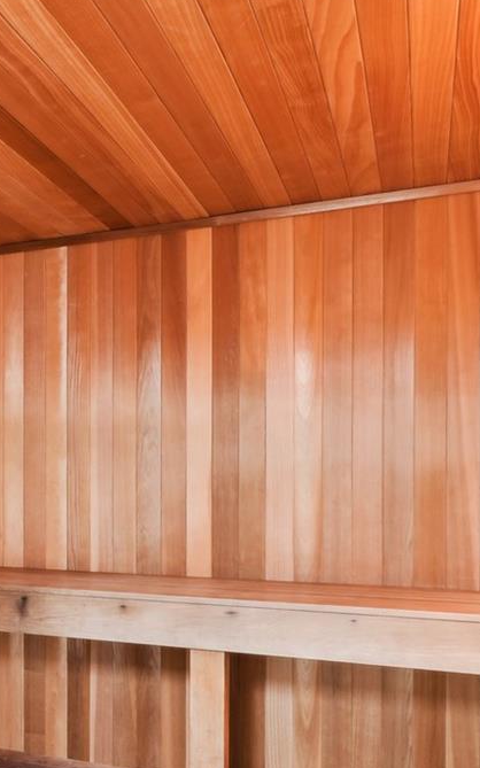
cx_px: -72
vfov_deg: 48.7
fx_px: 842
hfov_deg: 28.4
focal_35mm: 40
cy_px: 467
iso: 400
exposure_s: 1/1.43
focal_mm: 11
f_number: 8
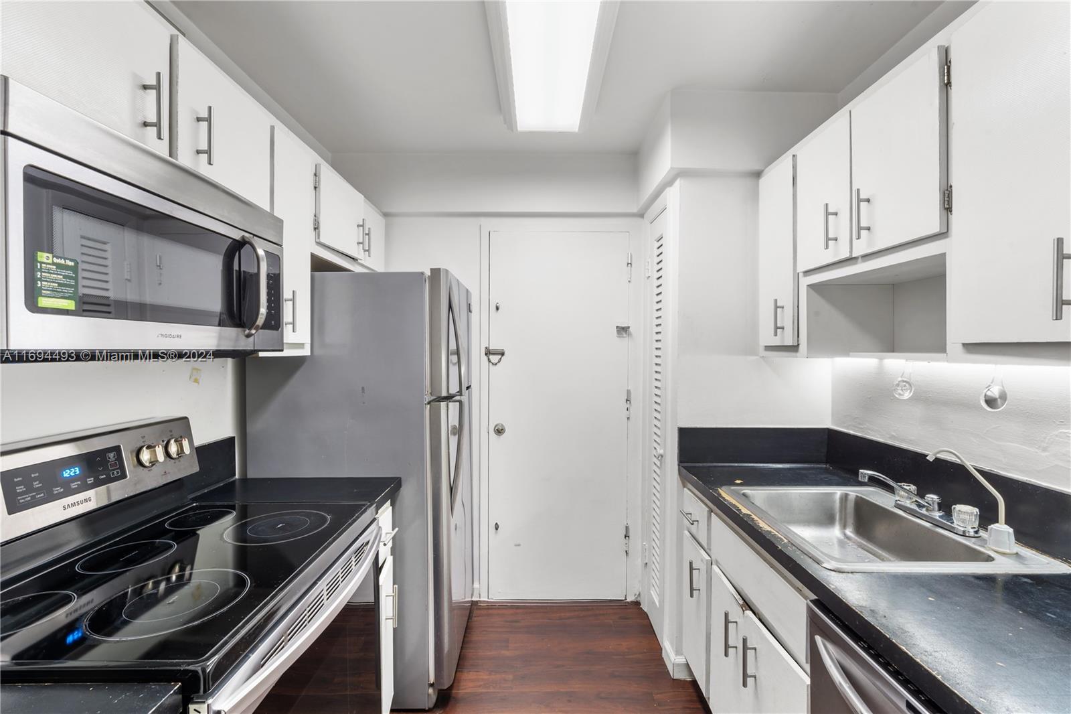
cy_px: 357
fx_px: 476
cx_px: 536
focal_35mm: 16
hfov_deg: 96.7
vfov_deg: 73.7
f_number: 14
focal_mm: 16
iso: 250
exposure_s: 5
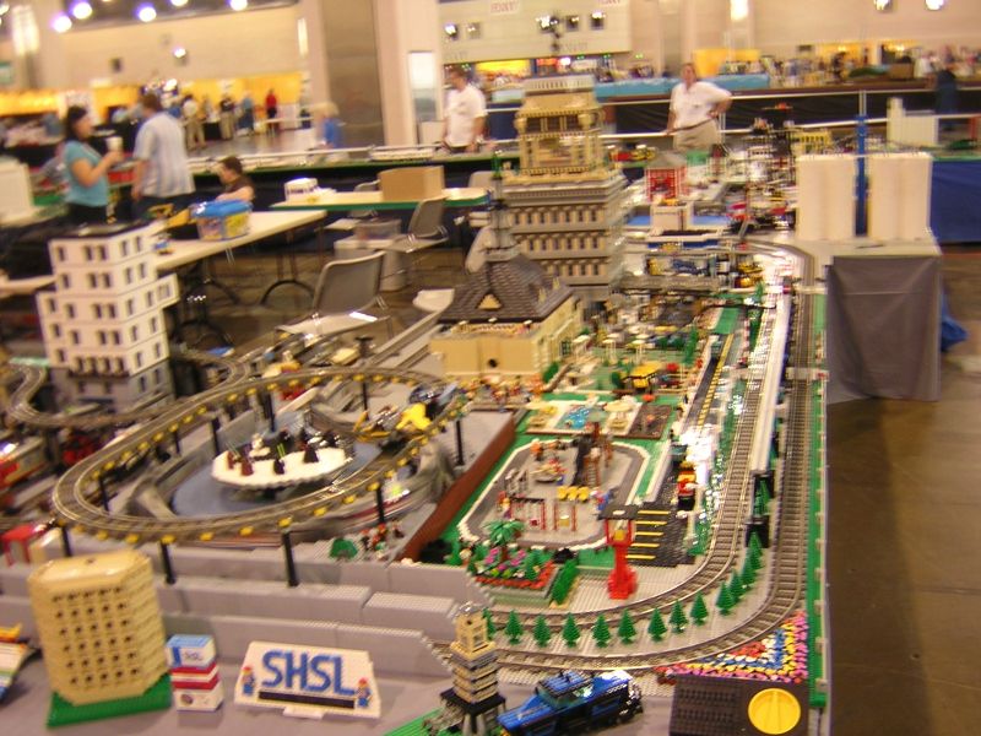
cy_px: 368
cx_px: 490
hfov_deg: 51.4
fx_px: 1020
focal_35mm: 36
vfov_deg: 39.7
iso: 100
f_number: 2.6
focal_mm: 4.7
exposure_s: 1/7.9
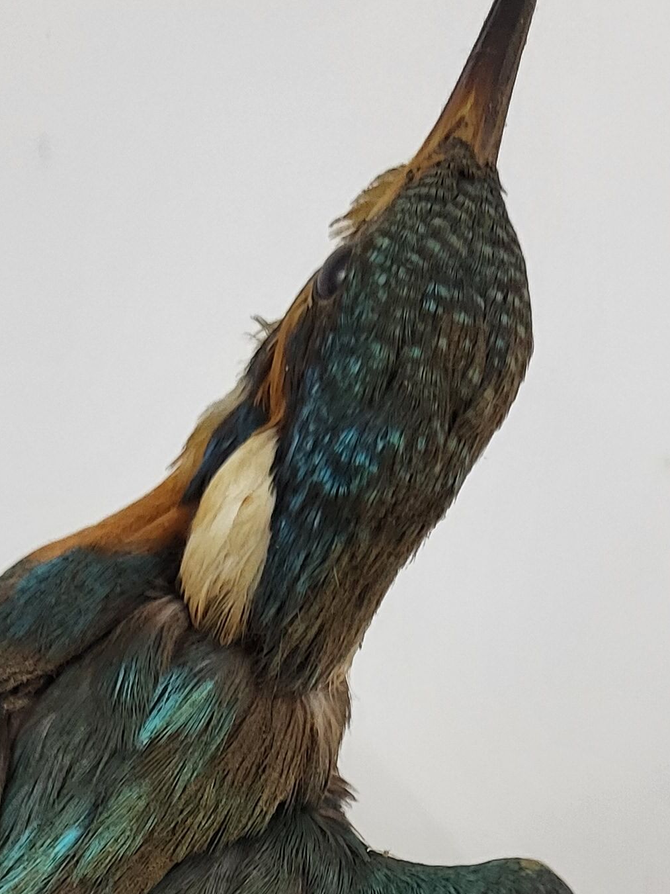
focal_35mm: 77
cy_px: 1163
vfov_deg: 22.6
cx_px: 183
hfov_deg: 19.0
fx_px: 1987
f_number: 1.8
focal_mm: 5.4
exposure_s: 1/100
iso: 250
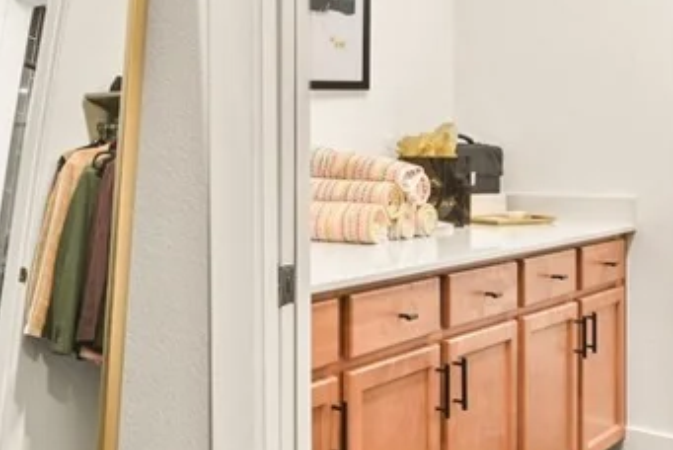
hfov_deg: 39.4
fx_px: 842
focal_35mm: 45
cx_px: 32
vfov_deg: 29.8
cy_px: 159
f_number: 9
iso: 250
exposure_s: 1.3
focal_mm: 10
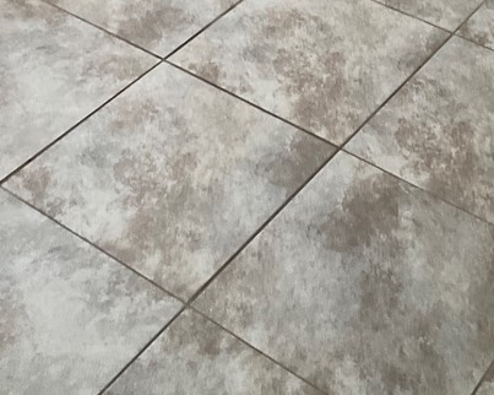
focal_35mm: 72
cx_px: 294
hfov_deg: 26.4
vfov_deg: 20.7
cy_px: 27
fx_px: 1052
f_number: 1.8
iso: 200
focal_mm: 3
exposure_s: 1/60
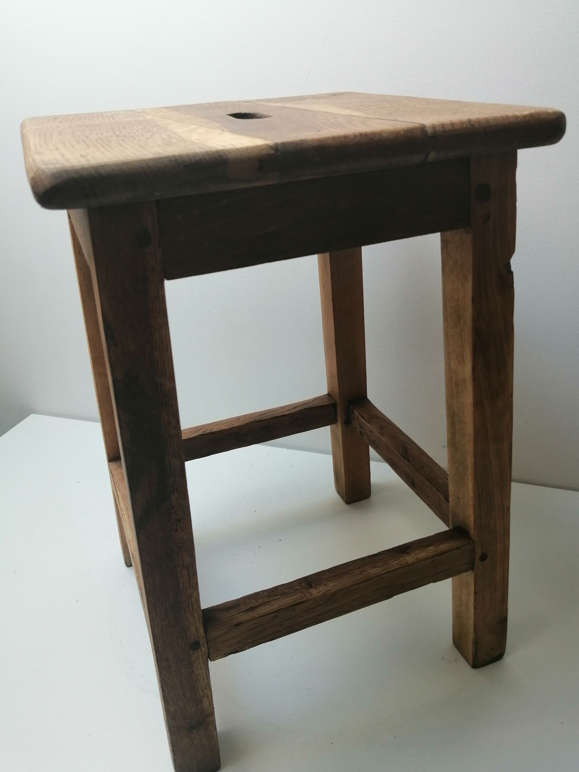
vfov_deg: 65.3
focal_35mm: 27
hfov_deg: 51.3
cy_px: 394
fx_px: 602
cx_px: 300
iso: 64
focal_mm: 3.64
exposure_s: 1/33.3
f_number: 1.8
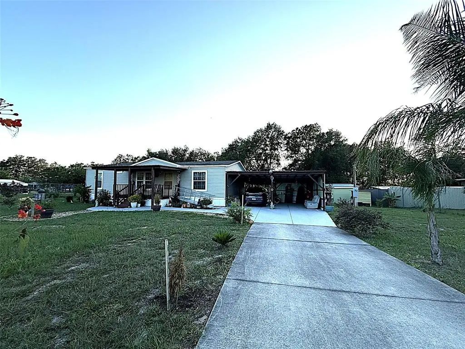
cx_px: 232
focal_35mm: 14
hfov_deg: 102.1
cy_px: 174
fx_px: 188
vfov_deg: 85.7
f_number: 2.2
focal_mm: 2.22
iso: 50
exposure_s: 1/853
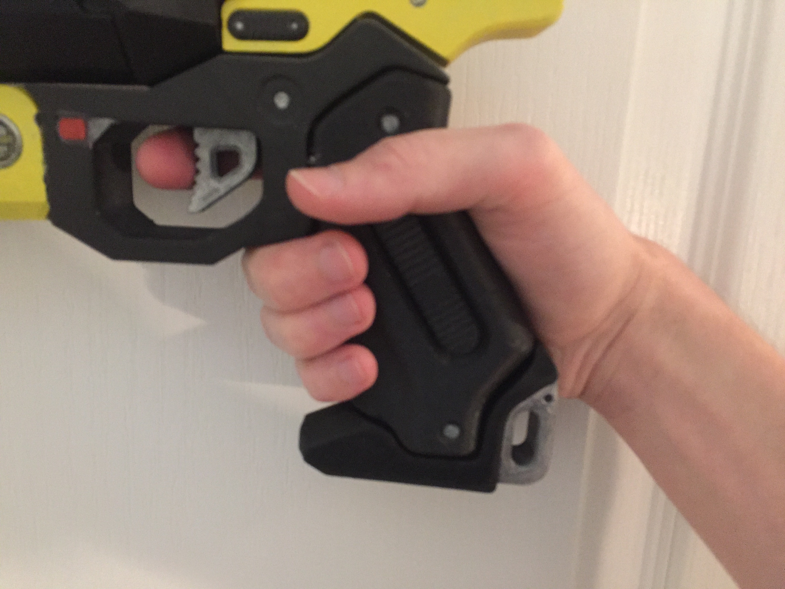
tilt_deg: -12.8
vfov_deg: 48.2
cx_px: 392
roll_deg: -3.8
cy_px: 294
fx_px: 658
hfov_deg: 61.7
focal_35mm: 29
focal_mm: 4.15
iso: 500
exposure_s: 1/15
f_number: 2.2
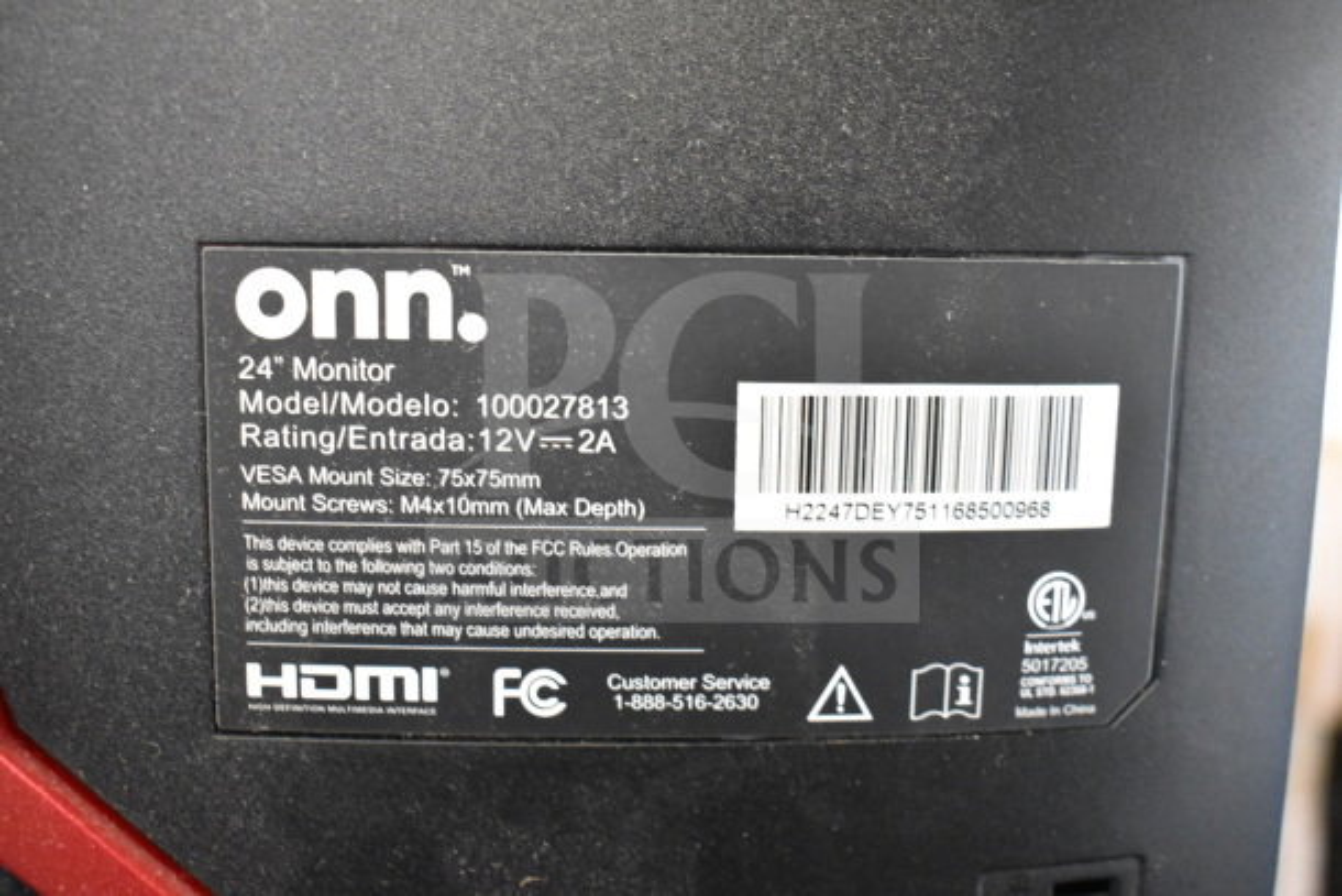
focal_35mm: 42
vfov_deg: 31.9
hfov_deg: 46.4
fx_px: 1566
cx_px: 671
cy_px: 448
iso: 6400
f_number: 4.2
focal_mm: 28
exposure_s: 1/50
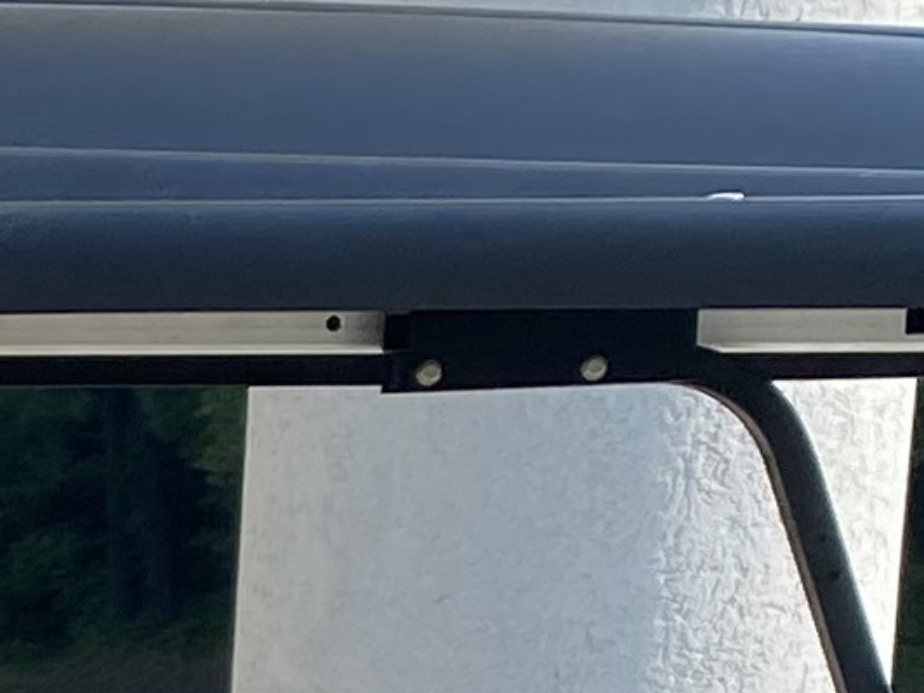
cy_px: 1813
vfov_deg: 7.0
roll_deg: +0.5
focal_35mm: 197
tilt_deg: -11.5
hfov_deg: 9.0
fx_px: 5258
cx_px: -1315
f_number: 1.8
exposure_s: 1/1464
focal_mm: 4.25
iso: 32
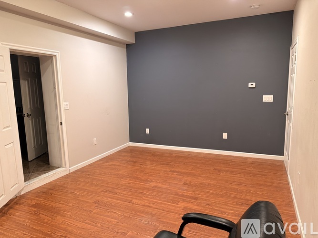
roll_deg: +1.9
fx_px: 220
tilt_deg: -8.4
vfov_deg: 56.8
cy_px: 119
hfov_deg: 71.6
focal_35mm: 24
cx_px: 159
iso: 400
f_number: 1.78
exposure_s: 1/60
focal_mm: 6.76
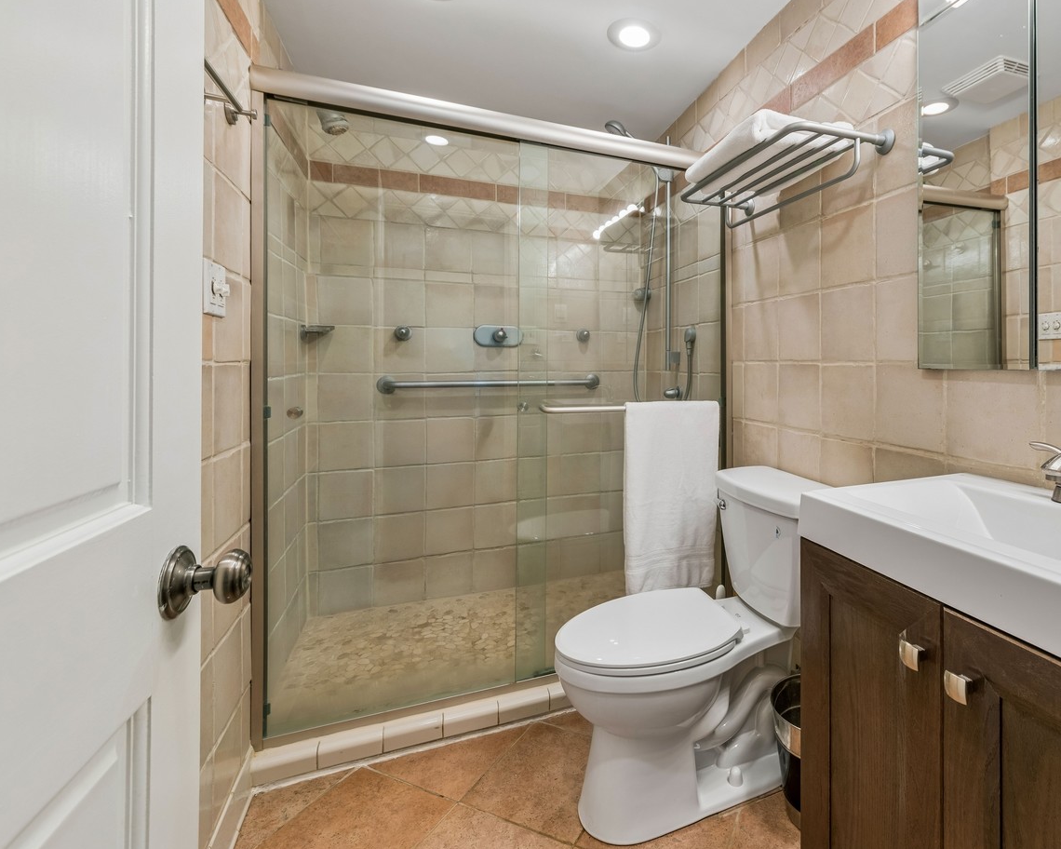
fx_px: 502
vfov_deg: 79.9
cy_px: 365
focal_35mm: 16
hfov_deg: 91.1
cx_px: 668
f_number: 10
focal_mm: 12
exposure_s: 1/10
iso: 160
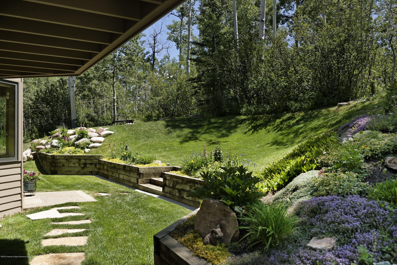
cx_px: 198
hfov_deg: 58.7
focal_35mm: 32
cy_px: 132
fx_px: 353
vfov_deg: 41.1
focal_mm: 32
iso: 800
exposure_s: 1/3200
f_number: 7.1
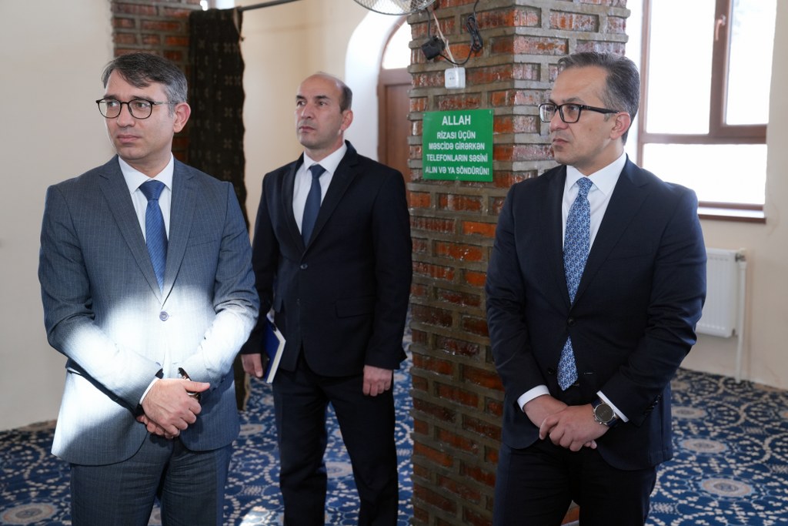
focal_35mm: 46
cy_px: 263
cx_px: 394
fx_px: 1007
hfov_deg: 42.7
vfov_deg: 29.3
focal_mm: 46
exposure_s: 1/200
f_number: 4.5
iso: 1000
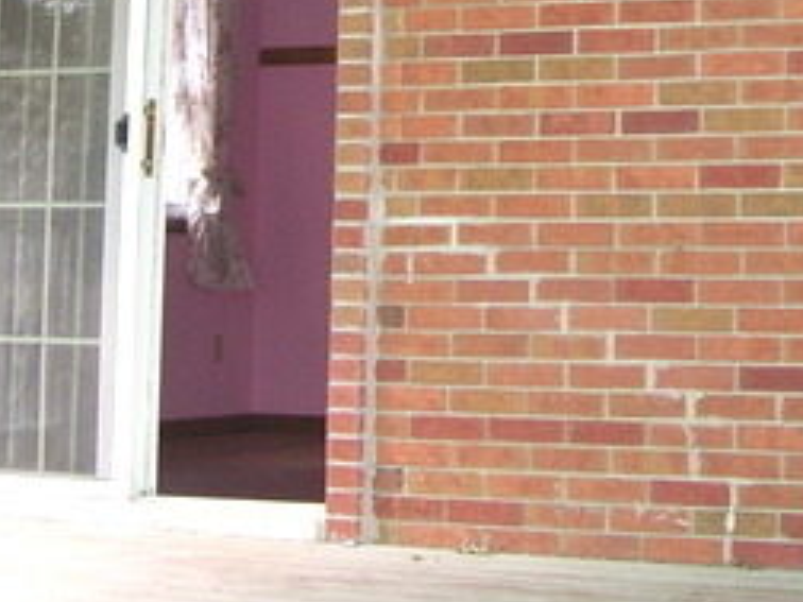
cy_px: -22
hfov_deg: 20.5
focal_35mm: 94
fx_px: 2181
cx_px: 682
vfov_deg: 15.4
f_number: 2.7
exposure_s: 1/90
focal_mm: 6
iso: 125
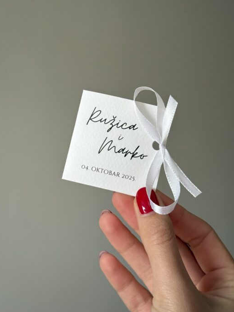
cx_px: 120
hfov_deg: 26.1
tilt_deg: -2.1
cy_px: 131
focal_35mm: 56
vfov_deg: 34.3
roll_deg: -1.8
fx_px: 505
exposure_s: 1/60
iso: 125
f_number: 1.78
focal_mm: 6.76
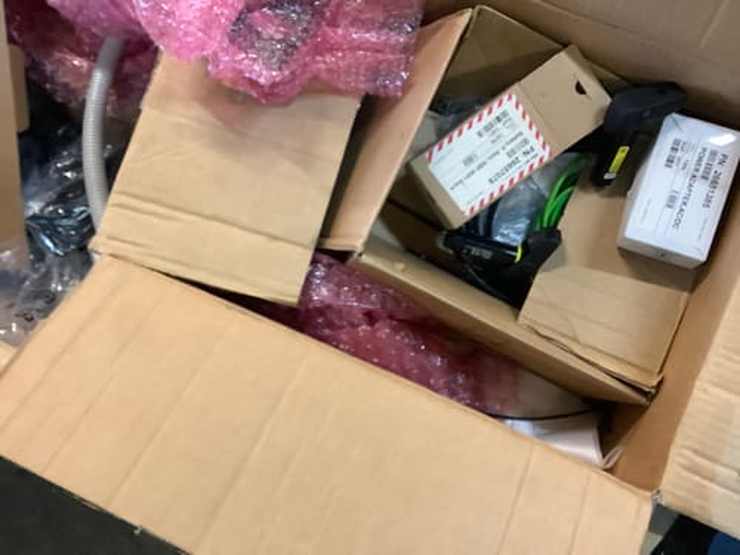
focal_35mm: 31
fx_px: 663
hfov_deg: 58.4
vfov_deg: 45.4
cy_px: 278
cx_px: 370
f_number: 2.4
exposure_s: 1/33
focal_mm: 3.3
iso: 320
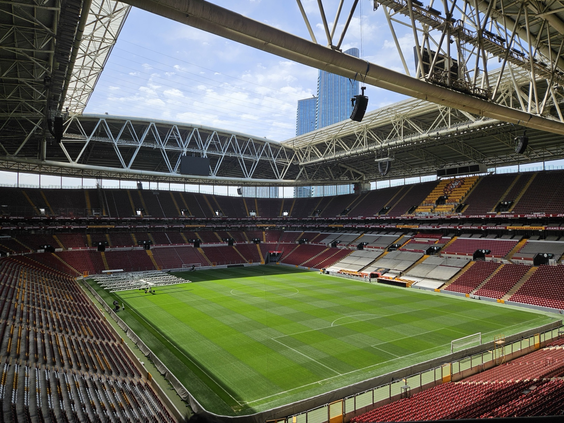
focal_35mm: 23
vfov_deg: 58.9
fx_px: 375
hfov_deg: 73.9
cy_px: 212
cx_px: 282
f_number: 1.8
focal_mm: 5.4
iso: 32
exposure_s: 1/1650
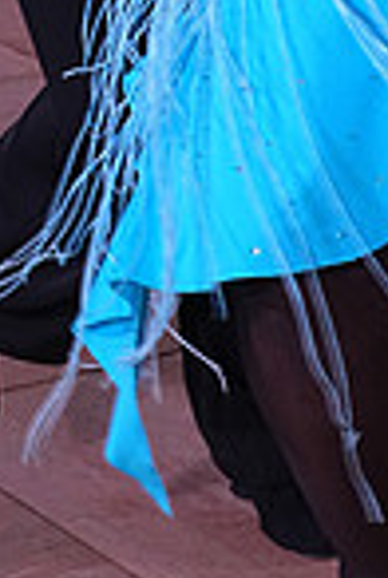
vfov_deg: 9.3
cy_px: -348
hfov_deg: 6.4
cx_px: 342
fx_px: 3443
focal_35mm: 214
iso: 3200
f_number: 10
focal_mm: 54
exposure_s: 1/250
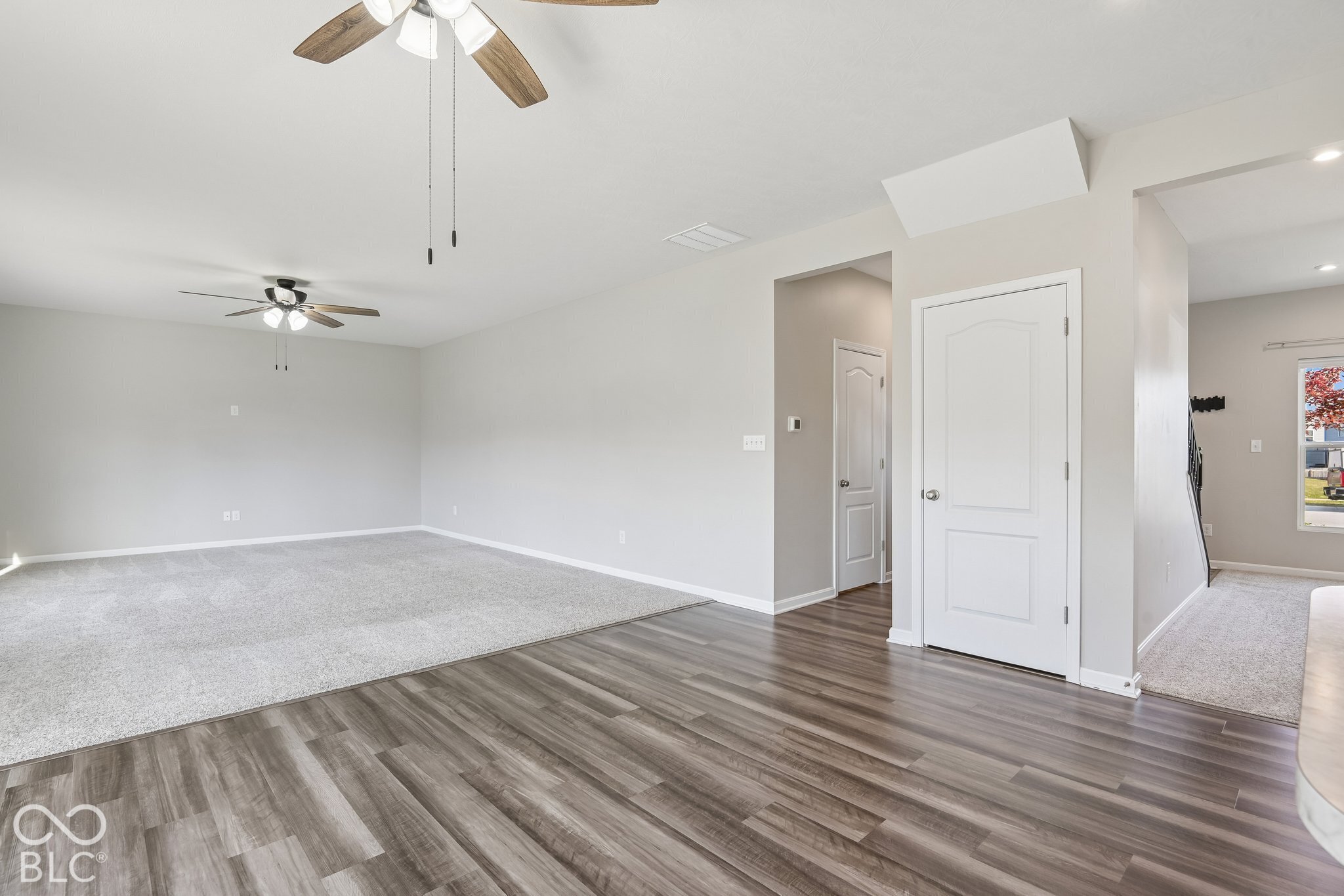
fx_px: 597
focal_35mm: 16
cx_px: 672
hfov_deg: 96.7
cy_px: 448
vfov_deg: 73.7
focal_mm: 16
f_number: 8
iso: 160
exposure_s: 1/15
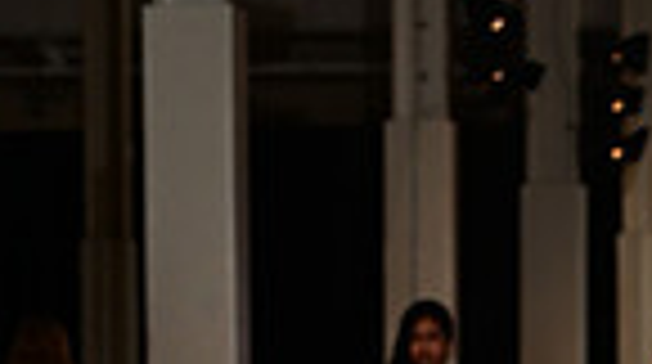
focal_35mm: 294
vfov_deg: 4.0
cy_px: 1074
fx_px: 5074
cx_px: 827
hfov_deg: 7.3
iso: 1000
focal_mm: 70
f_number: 6.3
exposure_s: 1/125
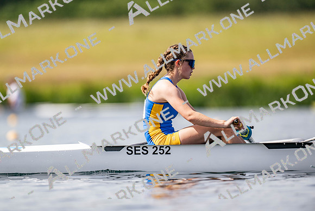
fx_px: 5251
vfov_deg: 2.3
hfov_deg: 3.4
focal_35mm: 600
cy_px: 106
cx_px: 158
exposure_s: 1/2500
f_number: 4
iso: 180
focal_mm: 600
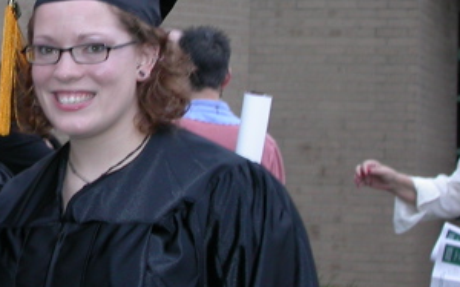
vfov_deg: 8.9
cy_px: 61
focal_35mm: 147
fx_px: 1841
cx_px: 5
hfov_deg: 14.0
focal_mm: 13.5
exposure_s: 1/60.3
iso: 100
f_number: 3.2
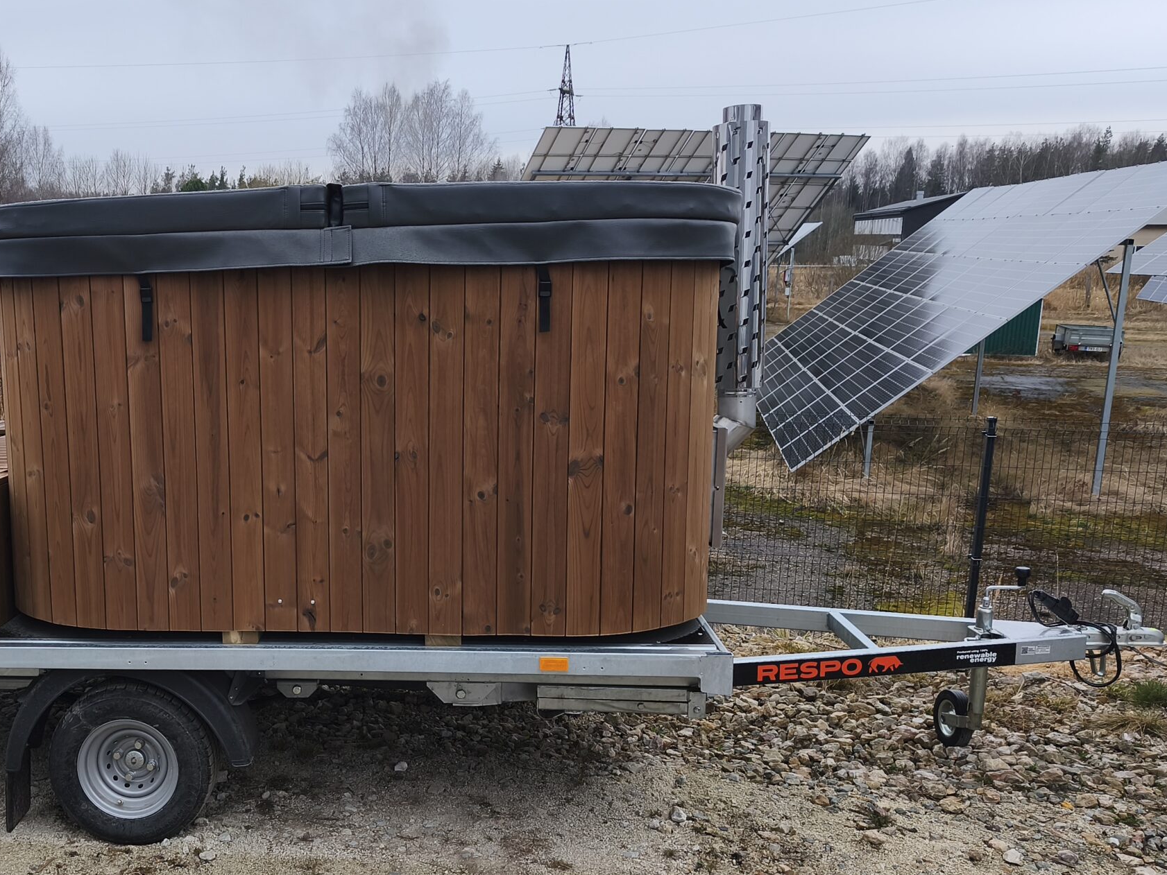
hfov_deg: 51.0
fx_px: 1180
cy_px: 517
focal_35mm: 35
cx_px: 334
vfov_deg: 40.6
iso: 50
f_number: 1.65
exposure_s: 1/129
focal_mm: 6.18
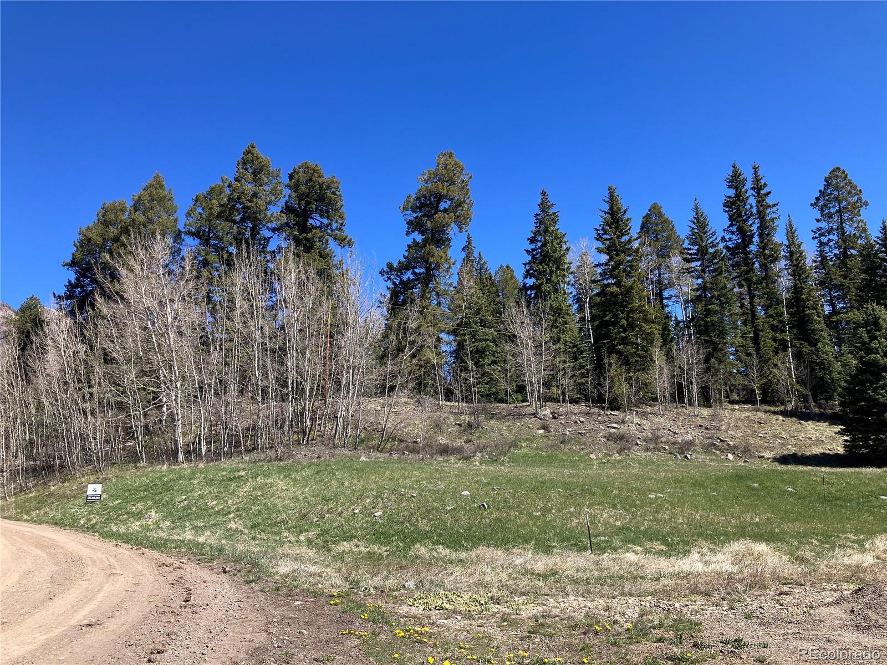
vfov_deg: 49.7
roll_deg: +1.5
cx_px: 444
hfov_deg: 63.4
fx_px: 717
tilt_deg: +15.4
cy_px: 332
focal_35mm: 28
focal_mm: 3.99
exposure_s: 1/1143
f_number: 1.8
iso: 32
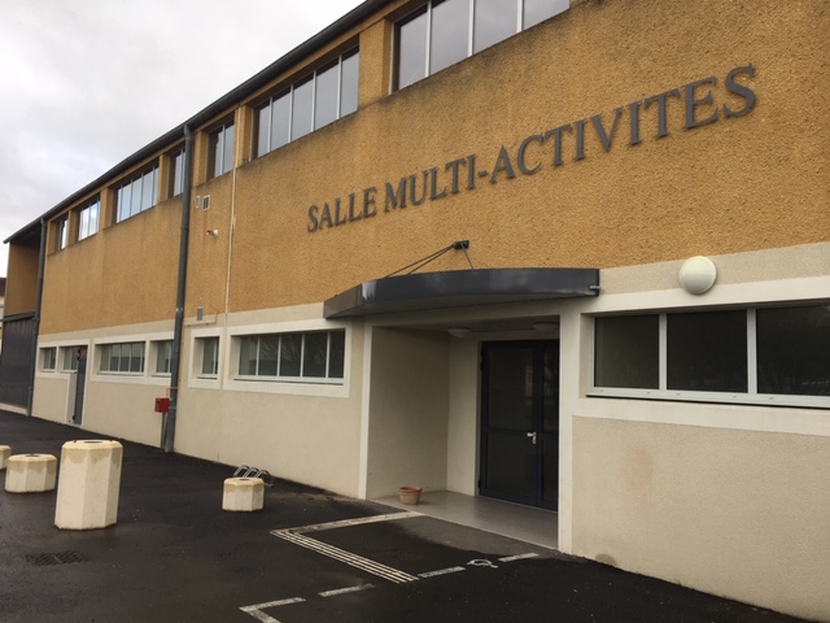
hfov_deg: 61.7
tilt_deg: +7.3
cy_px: 312
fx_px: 695
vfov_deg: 48.2
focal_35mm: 29
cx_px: 415
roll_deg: -1.5
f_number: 2.2
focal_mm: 4.15
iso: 25
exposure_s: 1/420
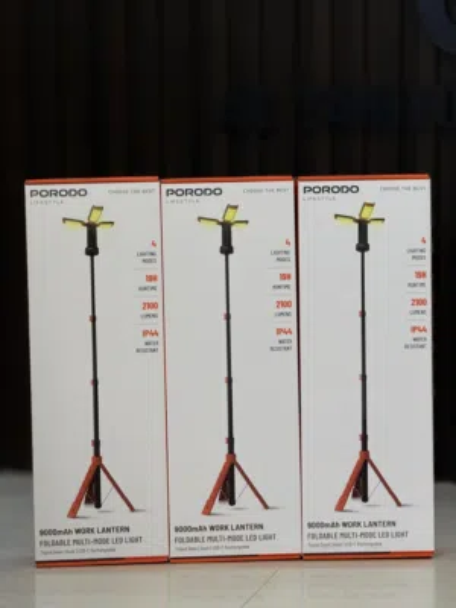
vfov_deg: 16.4
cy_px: 304
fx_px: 2108
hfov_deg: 12.3
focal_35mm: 120
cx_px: 228
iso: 80
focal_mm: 15.66
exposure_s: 1/100
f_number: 2.8
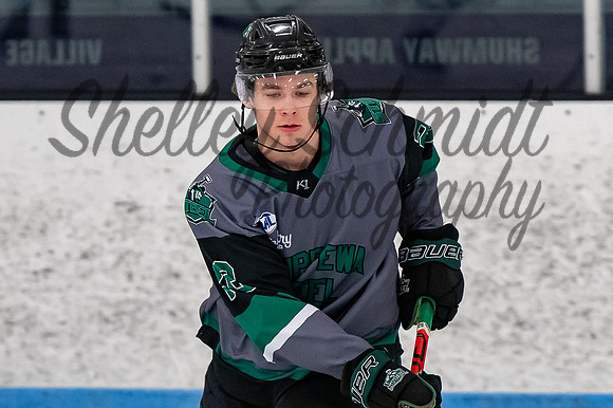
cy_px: 201
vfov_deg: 2.4
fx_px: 9919
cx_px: 293
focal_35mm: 583
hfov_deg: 3.5
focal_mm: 200
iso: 2500
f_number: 3.5
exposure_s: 1/800
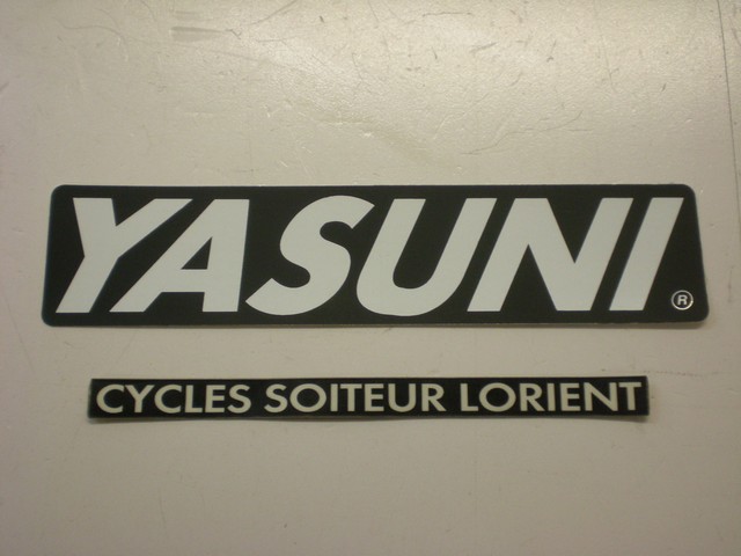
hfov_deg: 42.9
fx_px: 942
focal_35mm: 44
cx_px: 370
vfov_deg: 32.9
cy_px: 278
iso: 200
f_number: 3.5
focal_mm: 7.4
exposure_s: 1/37.8
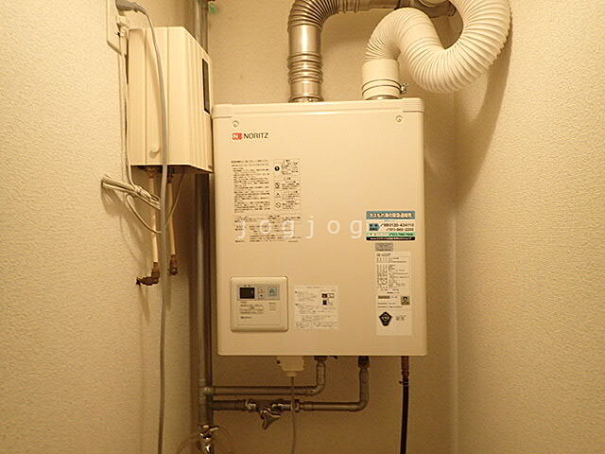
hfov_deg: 69.4
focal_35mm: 25
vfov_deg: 54.9
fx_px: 437
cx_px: 302
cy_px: 227
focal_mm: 4.5
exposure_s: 1/40
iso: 200
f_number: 2
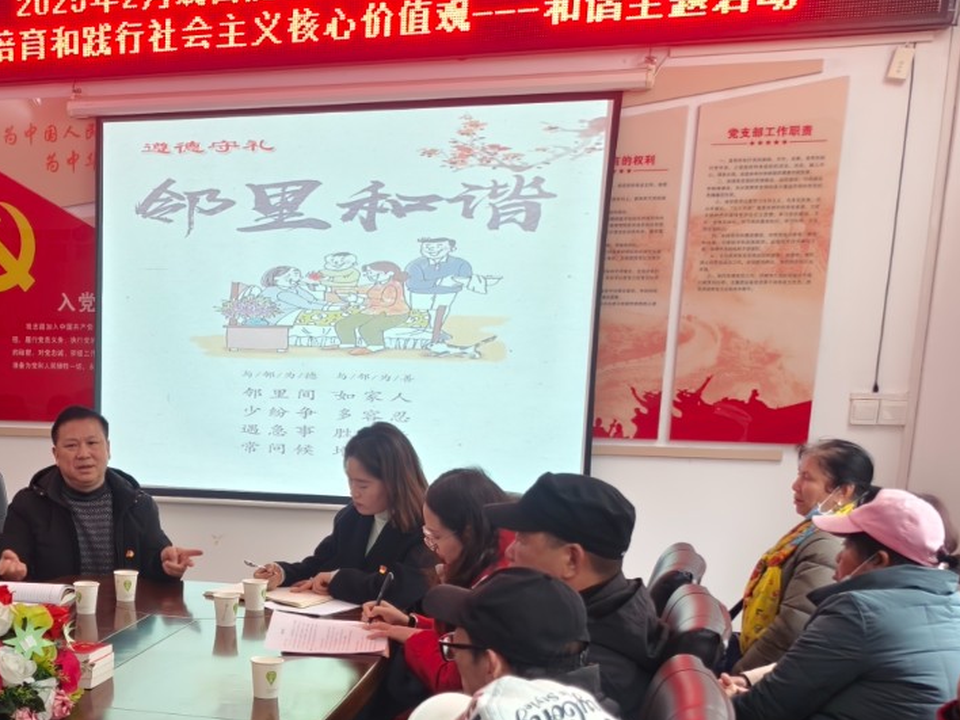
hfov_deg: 34.8
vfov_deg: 27.0
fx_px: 1442
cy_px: 651
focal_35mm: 52
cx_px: 103
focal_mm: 5.6
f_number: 1.57
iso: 175
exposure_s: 1/100
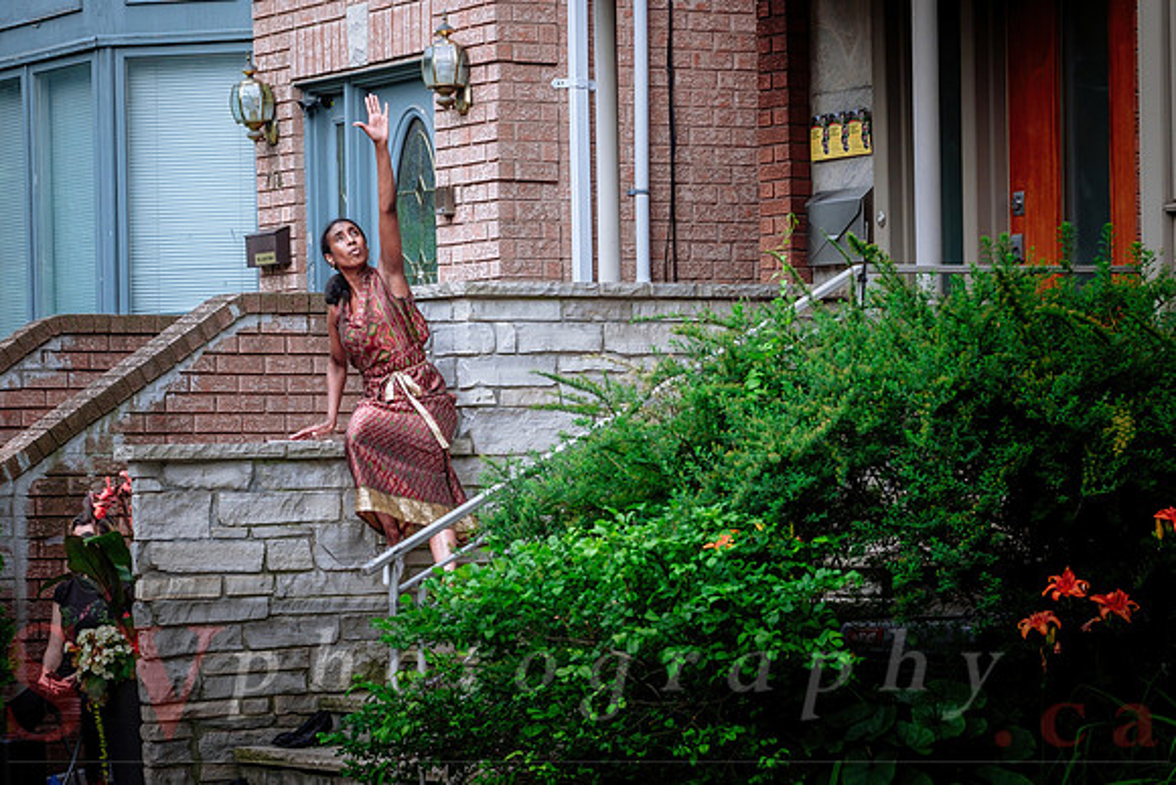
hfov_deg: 17.7
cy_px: 441
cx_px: 515
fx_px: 3785
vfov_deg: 11.8
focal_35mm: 116
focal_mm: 68.7
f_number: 2.8
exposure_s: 1/250
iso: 500
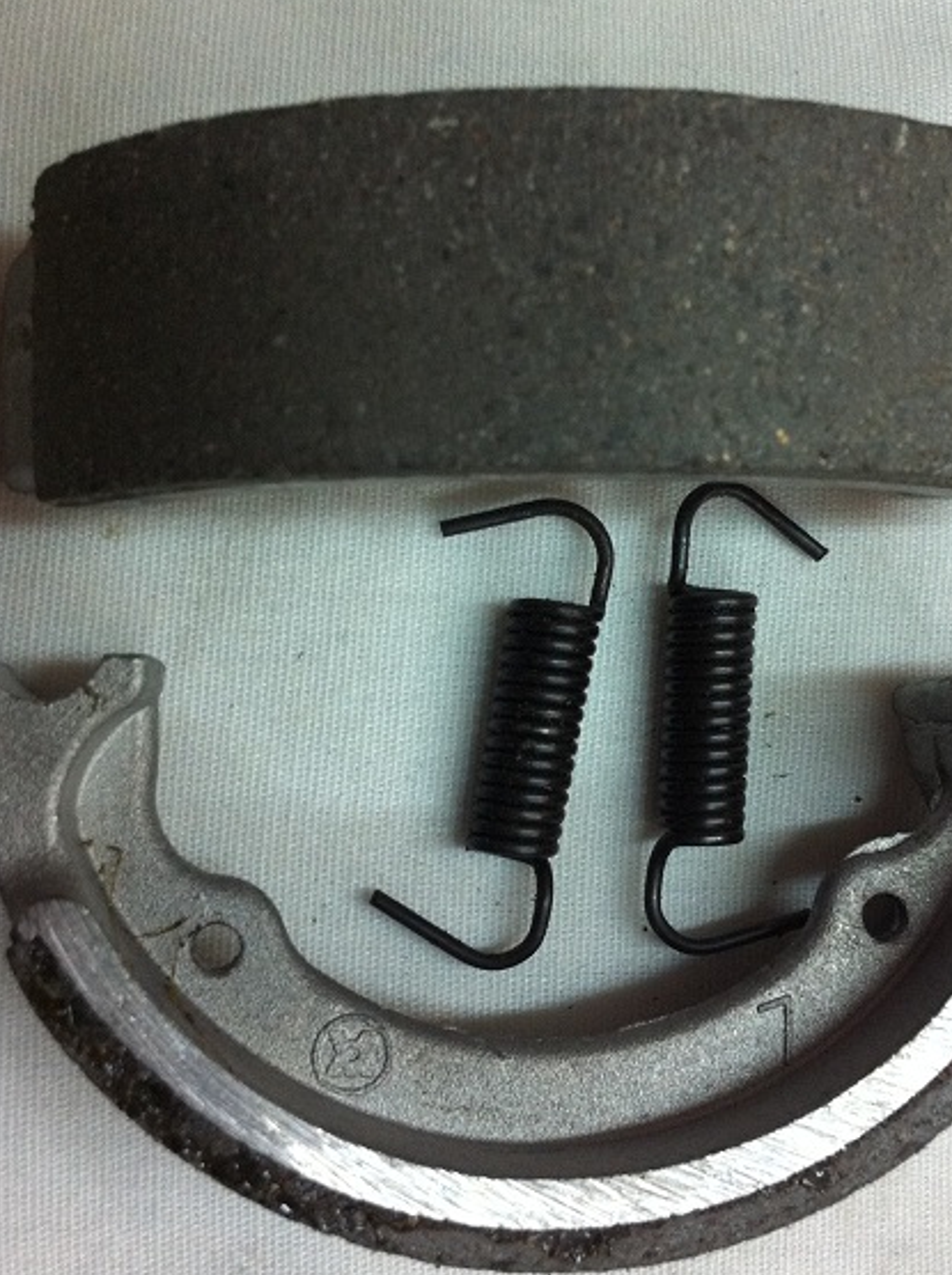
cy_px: 644
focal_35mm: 49
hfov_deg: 29.5
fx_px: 1802
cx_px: 579
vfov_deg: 39.0
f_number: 2.8
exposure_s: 1/15
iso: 160
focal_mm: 3.85
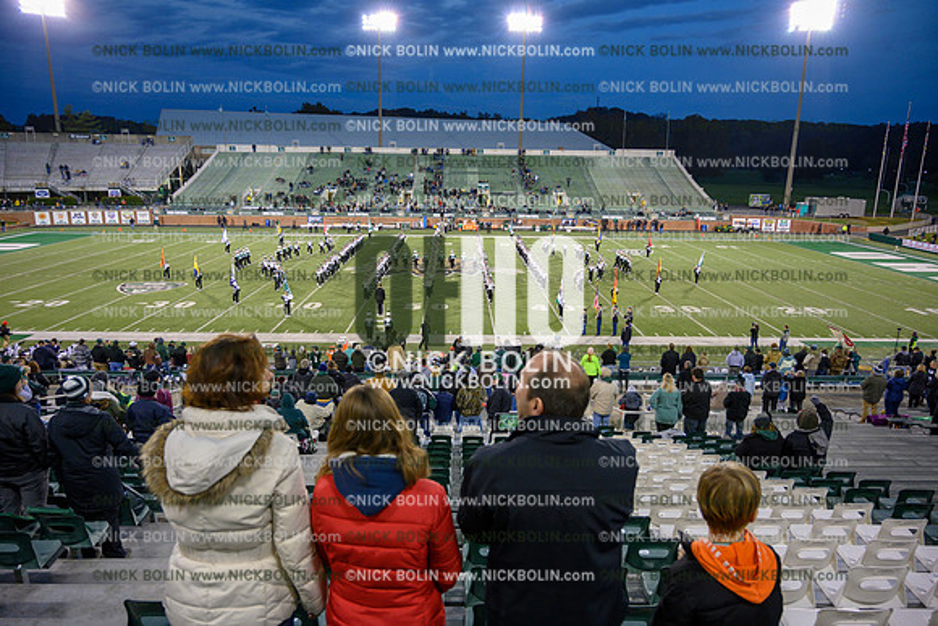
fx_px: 625
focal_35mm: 24
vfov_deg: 53.2
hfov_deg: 73.7
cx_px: 469
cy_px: 313
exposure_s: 1/200
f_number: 4
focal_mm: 24
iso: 2000
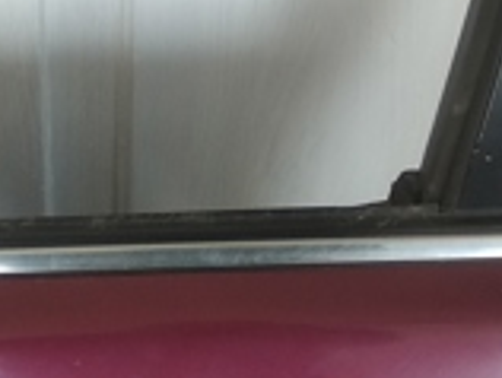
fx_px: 1525
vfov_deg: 14.0
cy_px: 19
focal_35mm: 105
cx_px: 149
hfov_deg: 18.6
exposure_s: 1/50
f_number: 2.2
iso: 125
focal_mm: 3.81
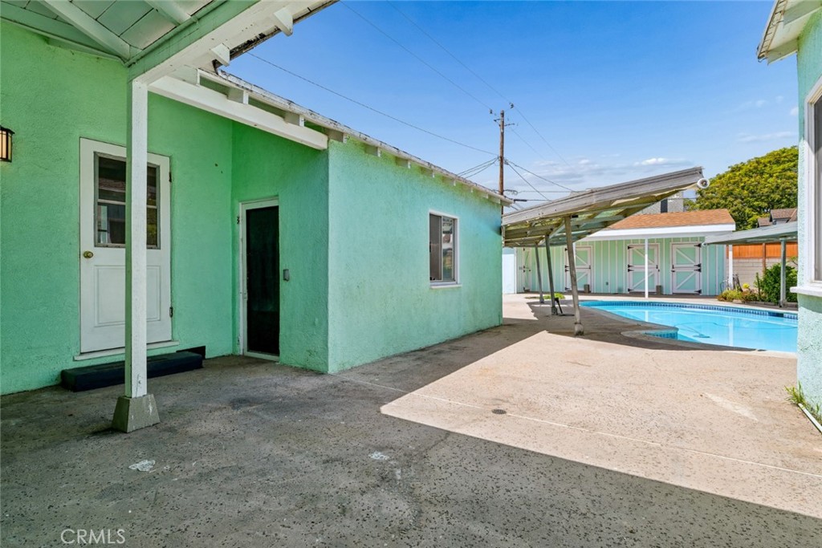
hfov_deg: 91.6
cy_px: 274
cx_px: 411
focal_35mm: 18
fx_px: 400
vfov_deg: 68.9
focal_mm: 17.5
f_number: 9
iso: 64
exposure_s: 1/40
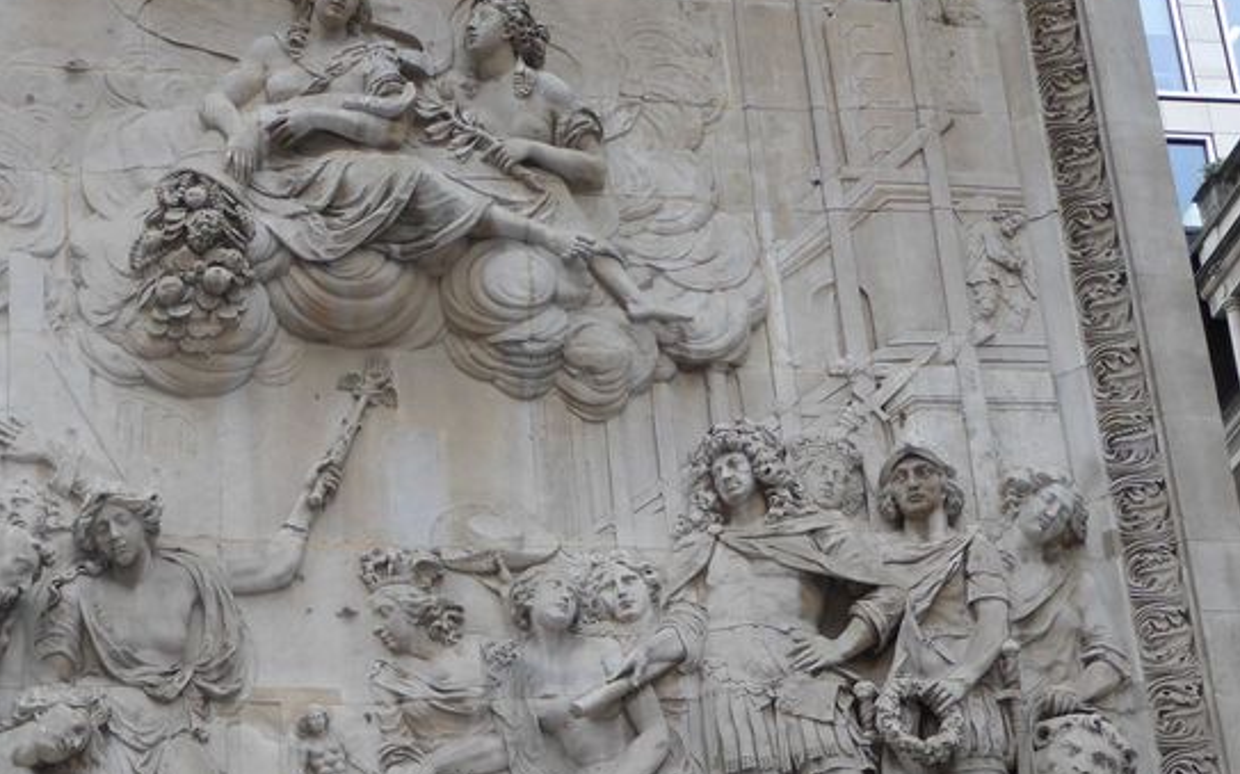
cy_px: 578
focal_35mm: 89
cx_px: 400
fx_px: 3007
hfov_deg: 23.2
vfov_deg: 14.6
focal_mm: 9.6
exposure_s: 1/80
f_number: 4.1
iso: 80
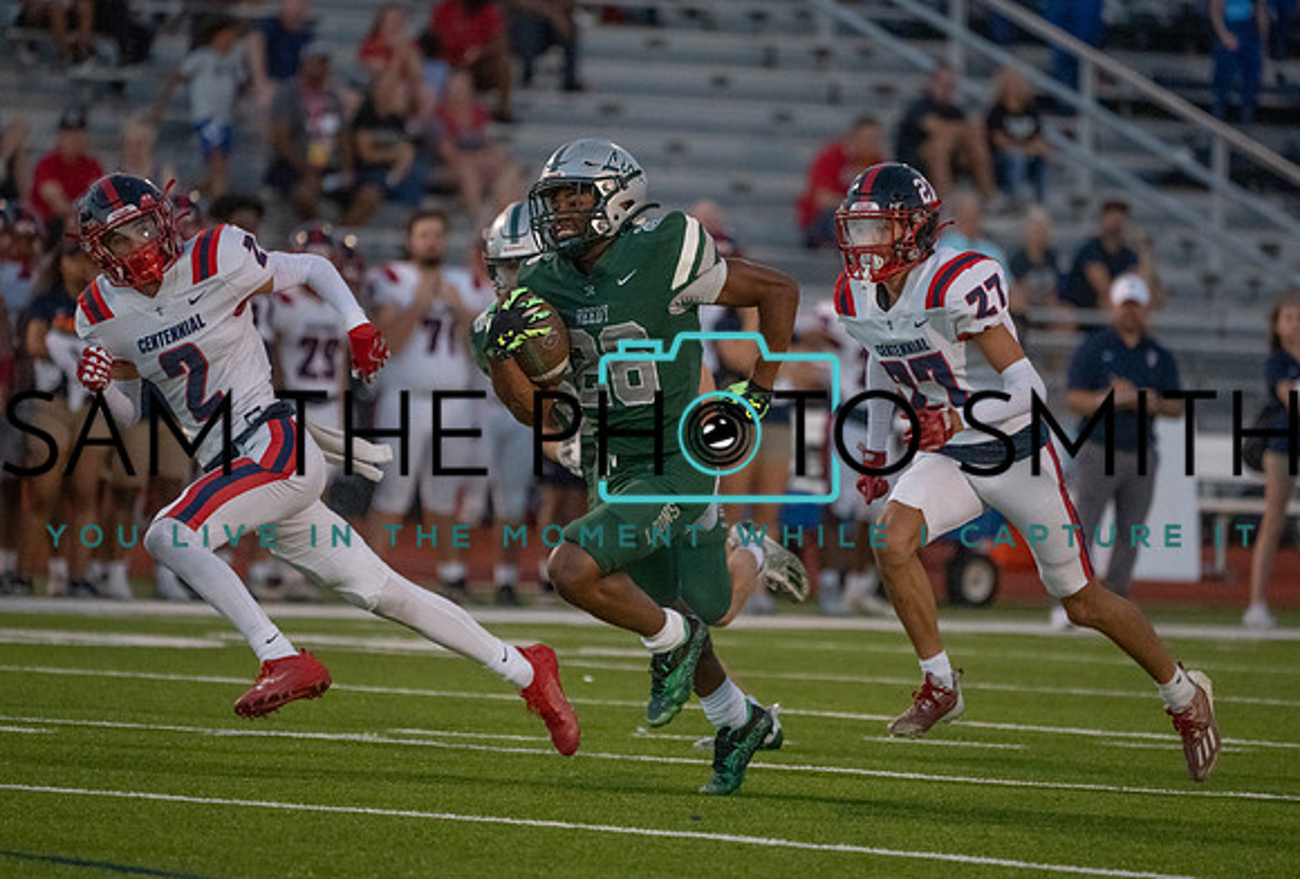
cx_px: 703
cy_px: 418
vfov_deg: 3.2
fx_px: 15778
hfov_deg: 4.7
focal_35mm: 435
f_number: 5.6
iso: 12800
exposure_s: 1/1250
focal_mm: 400
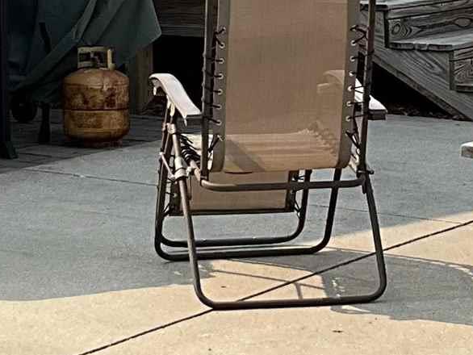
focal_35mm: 152
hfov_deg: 13.0
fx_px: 2078
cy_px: -1
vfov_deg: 9.7
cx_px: 291
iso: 25
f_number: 1.8
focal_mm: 3
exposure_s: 1/1848
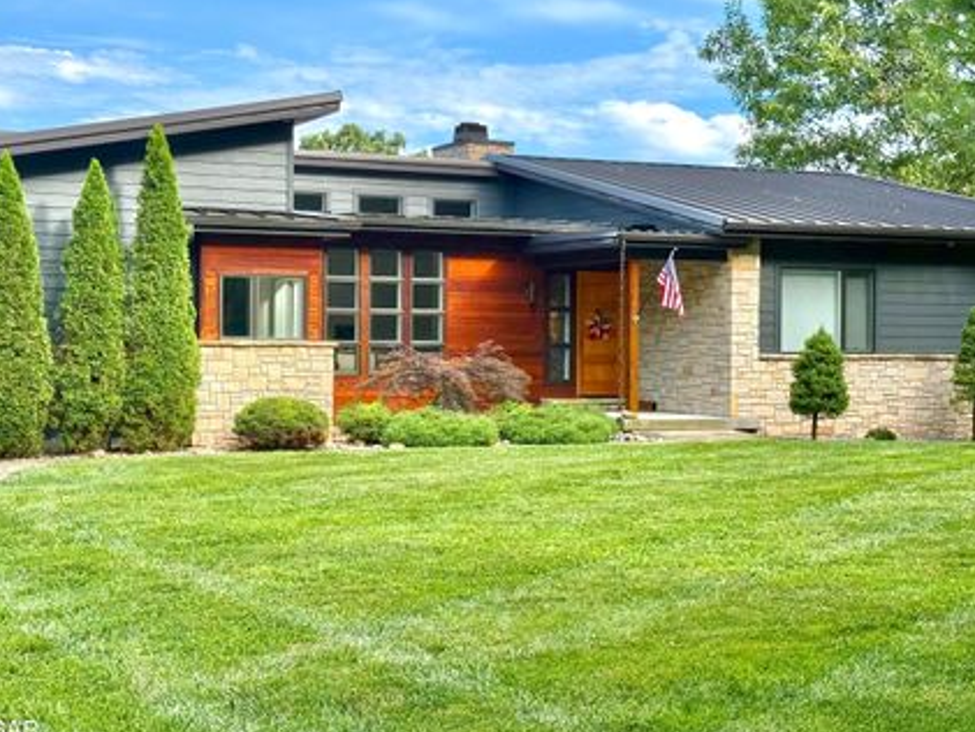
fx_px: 1606
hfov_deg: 33.8
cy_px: 335
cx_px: 465
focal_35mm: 57
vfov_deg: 25.7
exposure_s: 1/1678
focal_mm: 6.76
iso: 64
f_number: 1.78
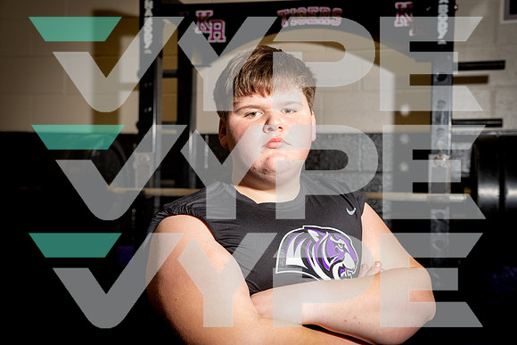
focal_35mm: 55
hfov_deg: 36.2
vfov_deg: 24.6
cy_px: 172
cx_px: 258
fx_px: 790
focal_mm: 55
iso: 500
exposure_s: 1/250
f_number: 5
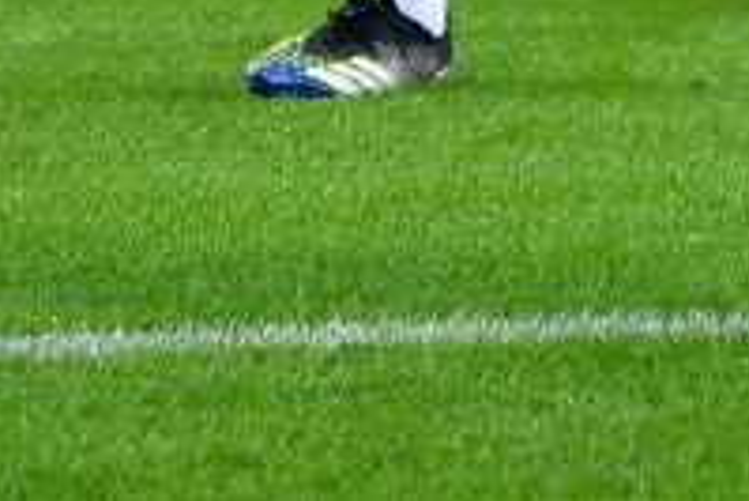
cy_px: -782
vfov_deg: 3.1
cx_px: -516
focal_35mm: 443
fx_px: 9223
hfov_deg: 4.6
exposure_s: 1/1600
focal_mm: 86
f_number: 2.8
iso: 2500
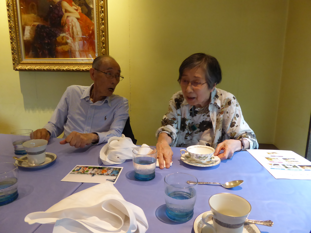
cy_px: 116
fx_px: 225
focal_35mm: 25
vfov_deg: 54.9
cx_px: 156
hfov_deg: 69.4
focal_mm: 4.3
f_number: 3.3
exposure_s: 1/13
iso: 400
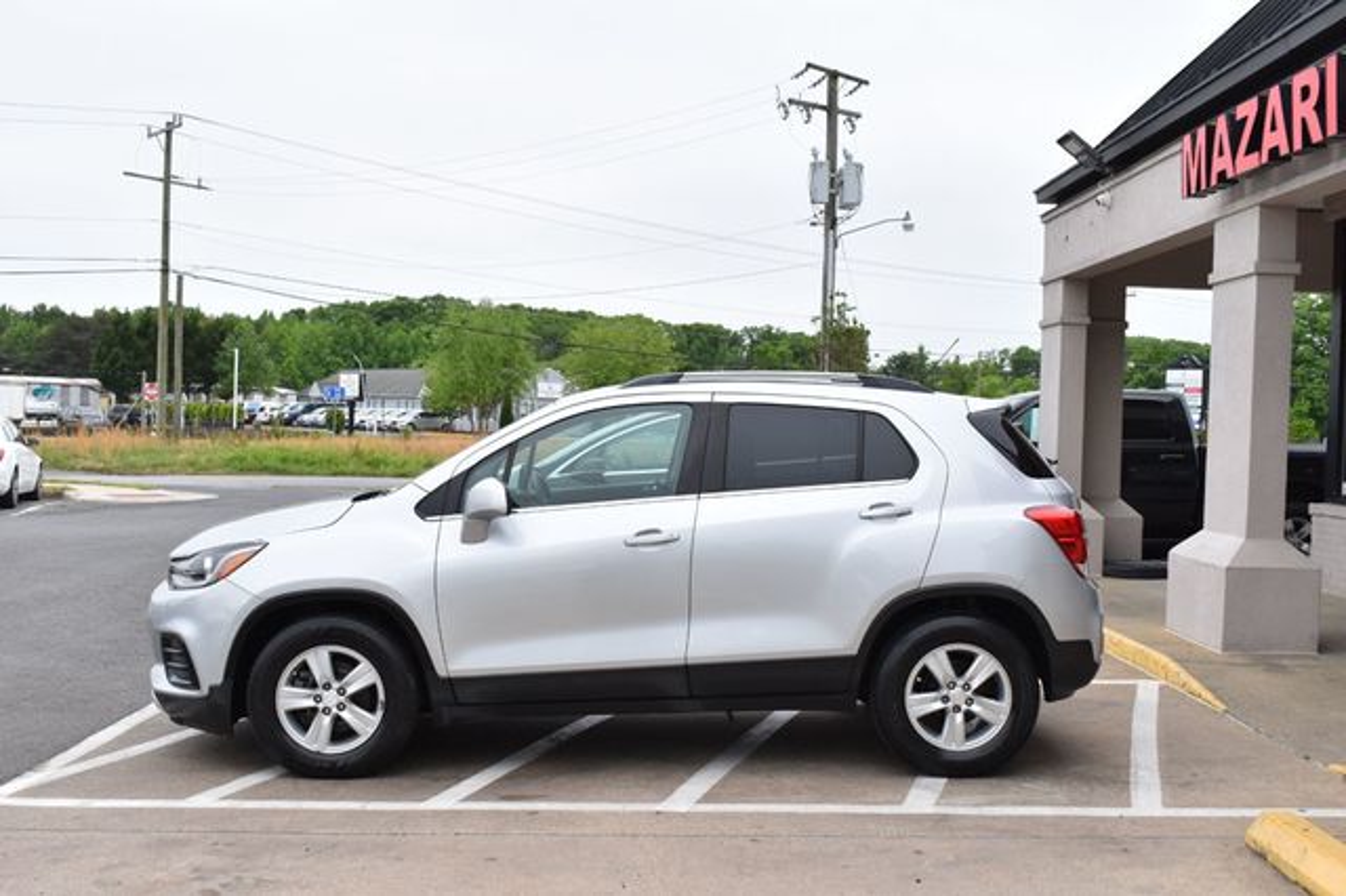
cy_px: 448
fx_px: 1513
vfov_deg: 33.0
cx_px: 673
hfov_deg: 47.9
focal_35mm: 40
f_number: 8
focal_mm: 27
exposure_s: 1/250
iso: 320
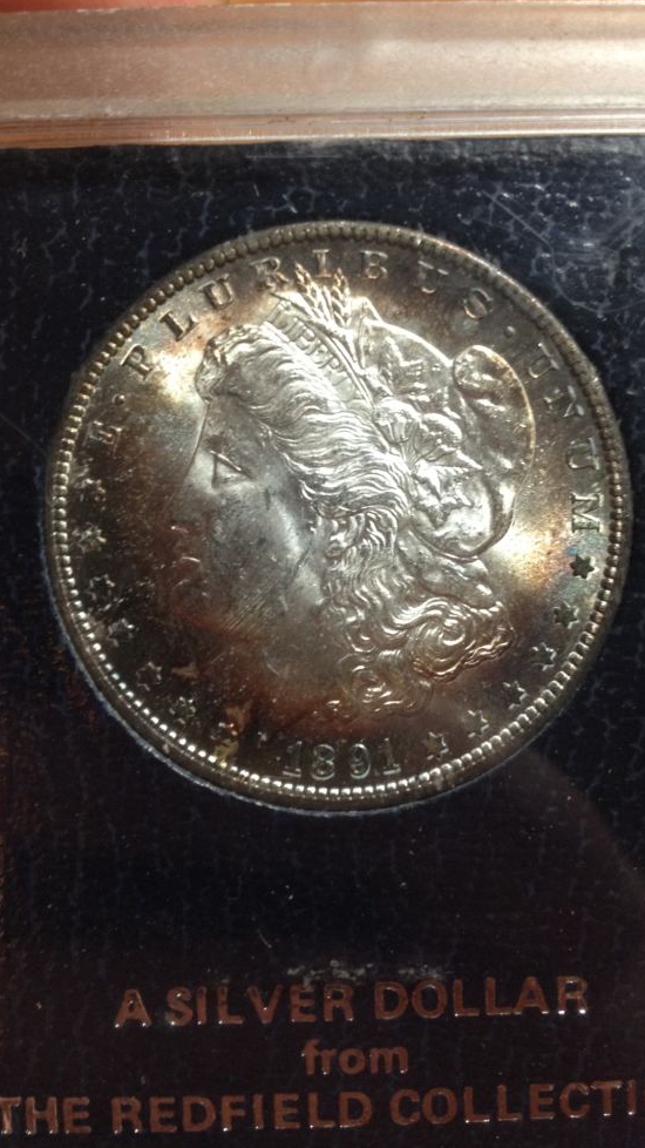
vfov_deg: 51.6
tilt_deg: -53.3
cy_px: 563
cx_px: 341
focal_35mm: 39
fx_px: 1186
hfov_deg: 30.4
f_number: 2.4
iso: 125
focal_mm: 4.28
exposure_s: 1/20
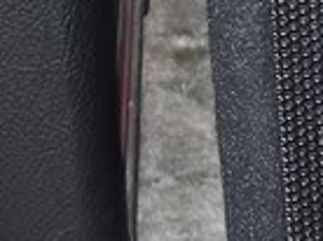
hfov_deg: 7.7
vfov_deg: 6.1
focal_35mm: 244
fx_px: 2273
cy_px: 105
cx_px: 676
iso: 80
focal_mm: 7
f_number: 3
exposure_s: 1/60
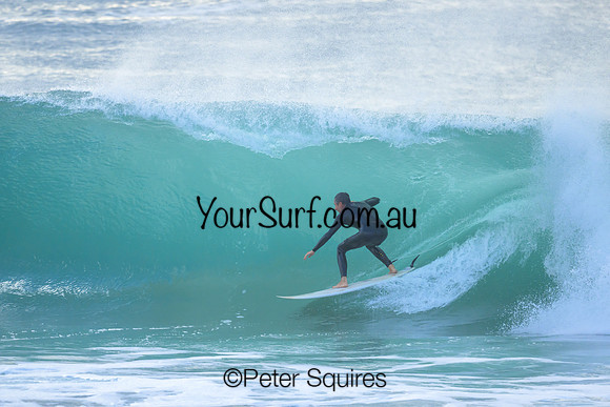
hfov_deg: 2.6
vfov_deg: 1.7
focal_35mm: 800
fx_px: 13558
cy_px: 204
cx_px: 305
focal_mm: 800
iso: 1600
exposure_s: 1/2500
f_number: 6.3
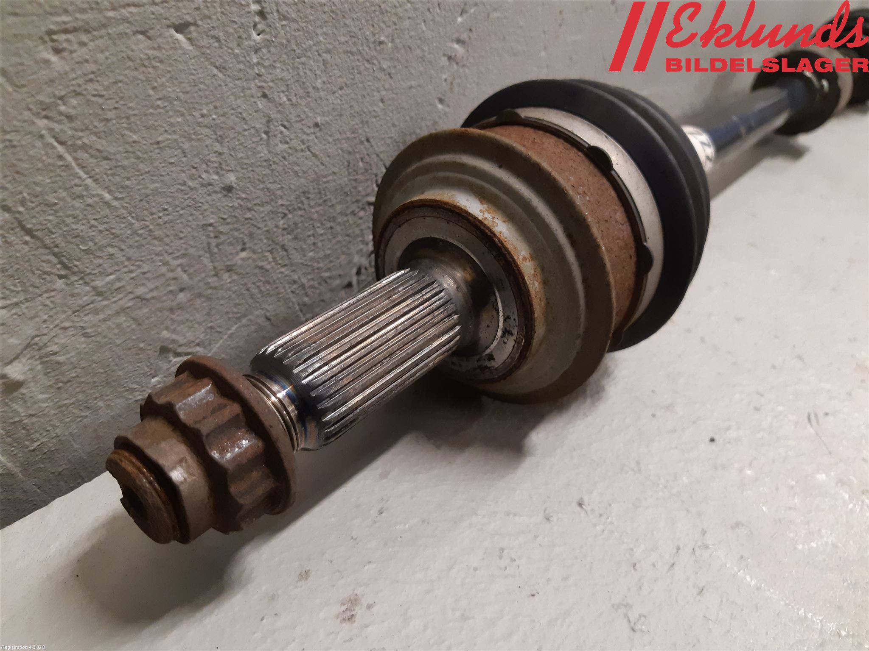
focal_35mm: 26
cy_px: 326
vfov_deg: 53.1
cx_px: 434
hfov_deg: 67.3
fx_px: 653
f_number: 1.7
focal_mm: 3.93
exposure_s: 1/50
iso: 200
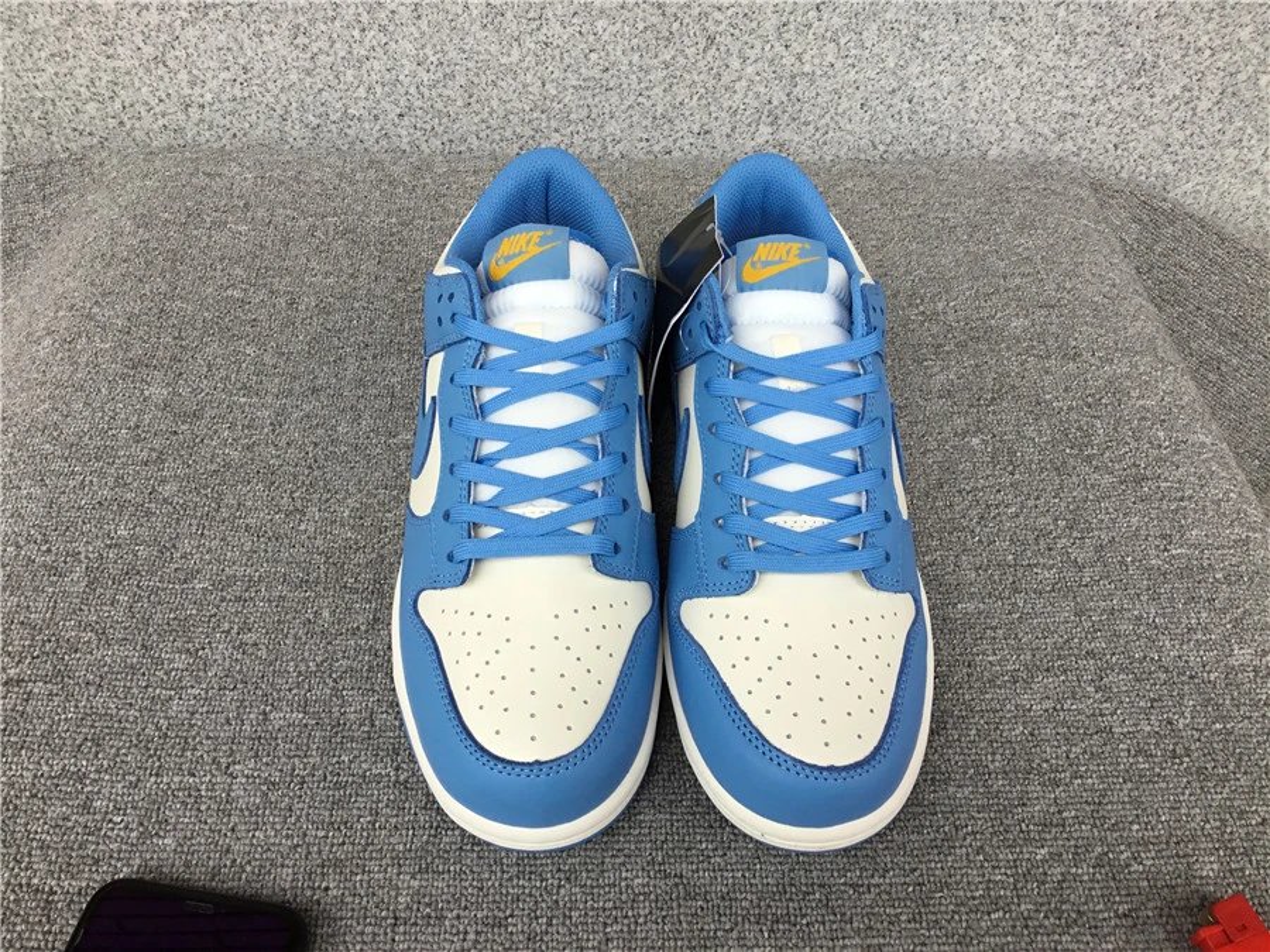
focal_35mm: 31
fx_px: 1137
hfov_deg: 58.4
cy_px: 476
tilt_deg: -47.4
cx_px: 635
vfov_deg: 45.4
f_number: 2.4
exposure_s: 1/100
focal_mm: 3.3
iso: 40
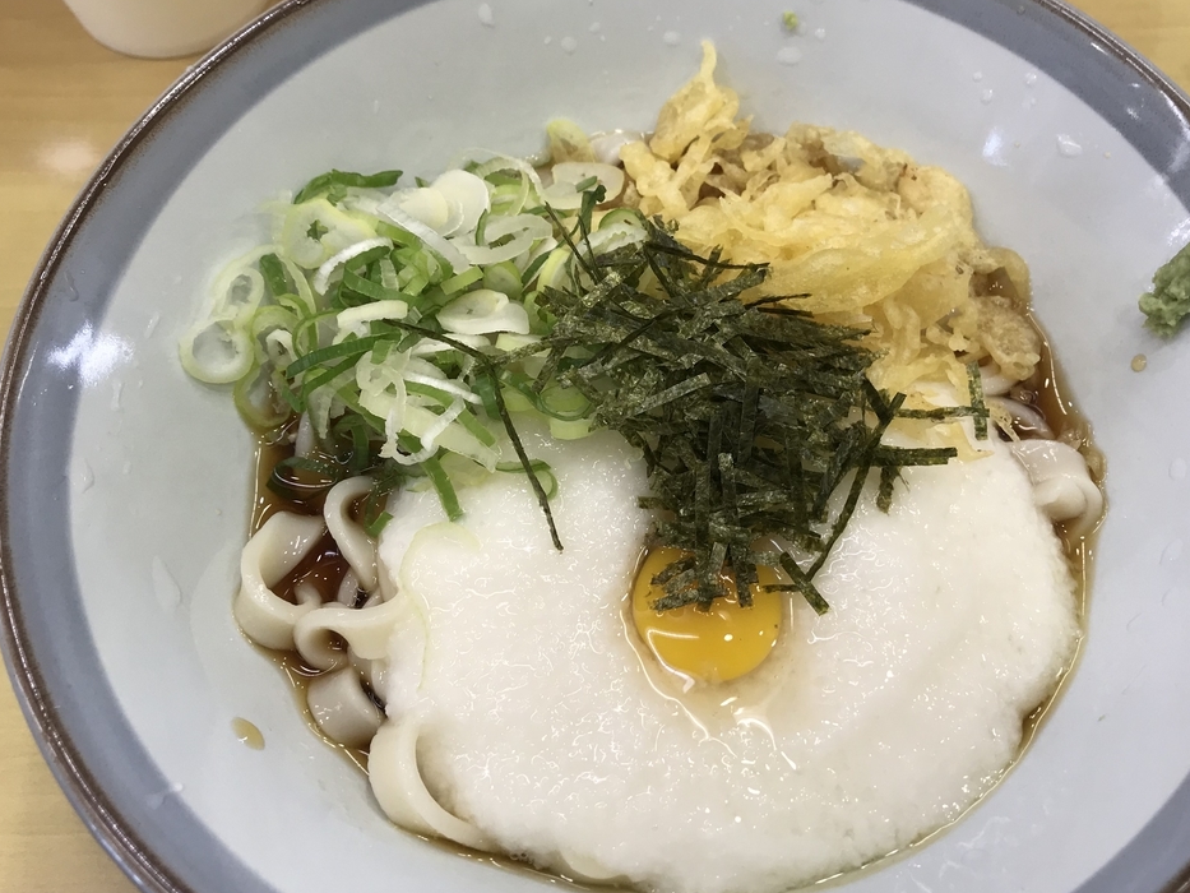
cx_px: 665
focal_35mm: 36
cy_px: 430
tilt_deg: -62.8
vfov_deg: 39.7
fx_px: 1238
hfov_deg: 51.2
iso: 25
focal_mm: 3.99
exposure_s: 1/60
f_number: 1.8
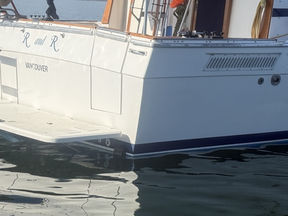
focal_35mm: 103
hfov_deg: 18.8
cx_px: 245
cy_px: 5
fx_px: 857
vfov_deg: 14.2
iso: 80
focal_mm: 6.76
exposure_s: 1/6024
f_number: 1.78
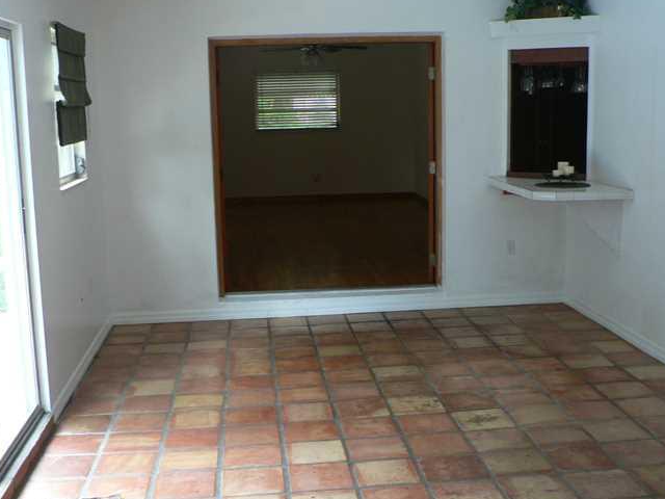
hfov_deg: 42.1
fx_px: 864
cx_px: 342
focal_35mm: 45
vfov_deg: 32.1
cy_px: 303
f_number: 2.8
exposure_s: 1/30
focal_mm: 6
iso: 100
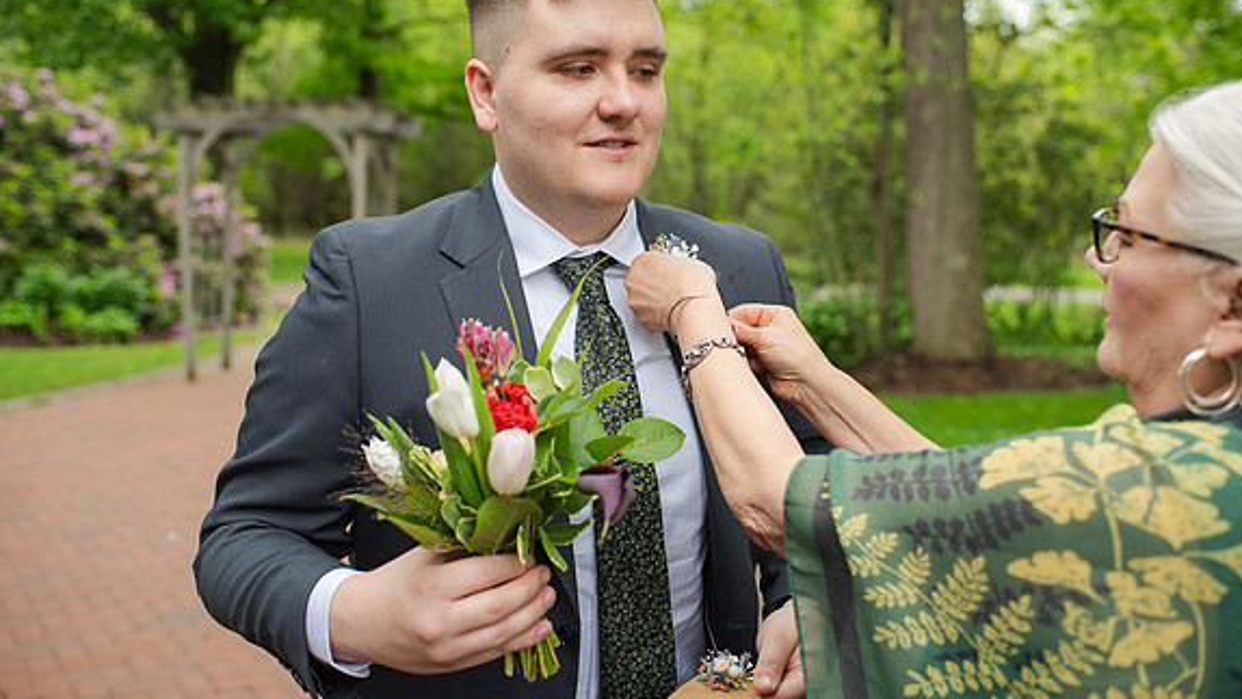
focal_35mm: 37
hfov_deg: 54.0
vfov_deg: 31.9
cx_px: 621
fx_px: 1219
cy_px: 286
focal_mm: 35
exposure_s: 1/320
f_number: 3.2
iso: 100
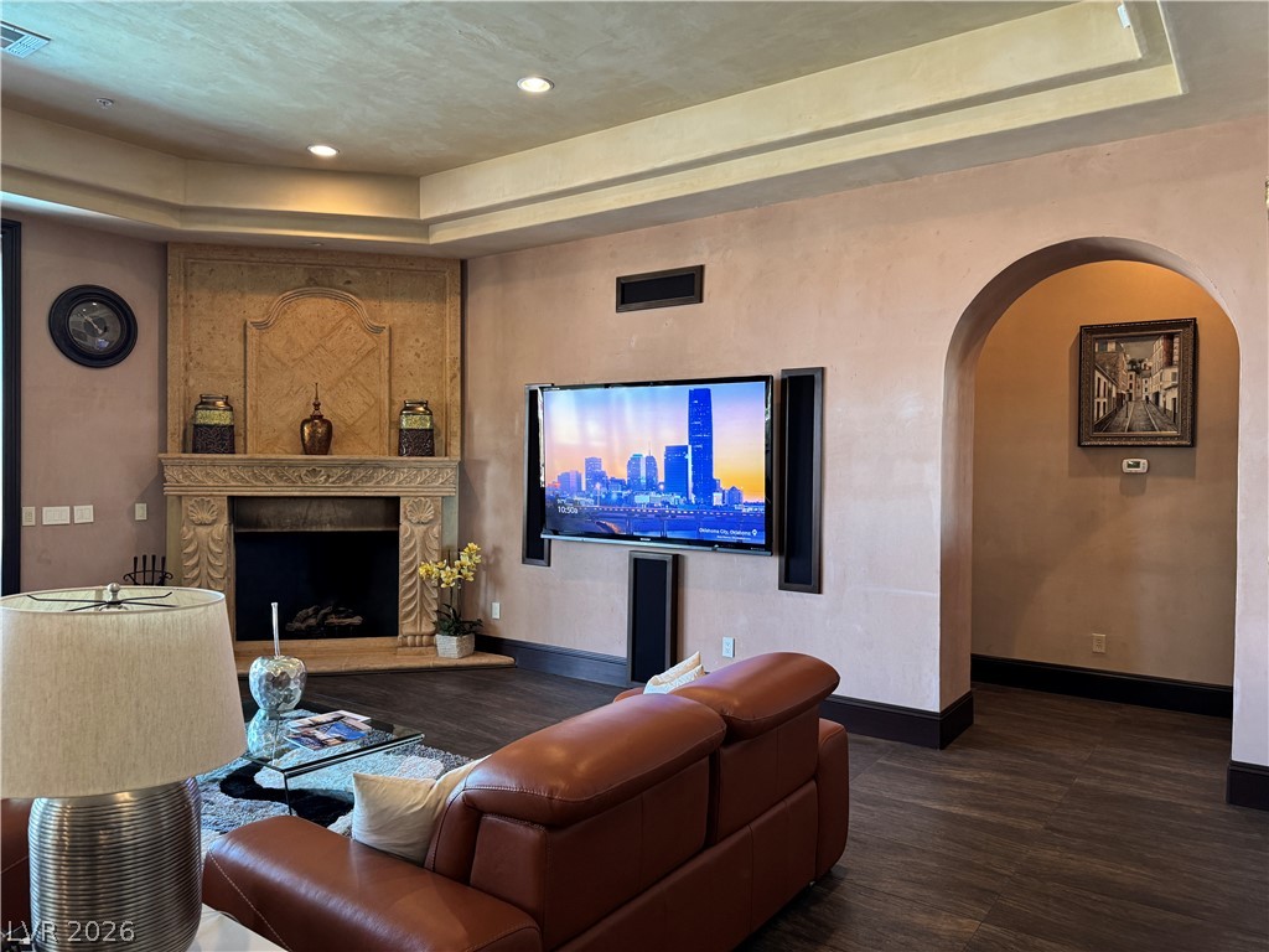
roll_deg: -0.2
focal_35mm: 24
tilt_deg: -1.9
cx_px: 634
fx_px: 880
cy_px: 476
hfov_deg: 71.6
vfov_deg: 56.8
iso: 250
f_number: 1.78
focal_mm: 6.76
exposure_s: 1/60
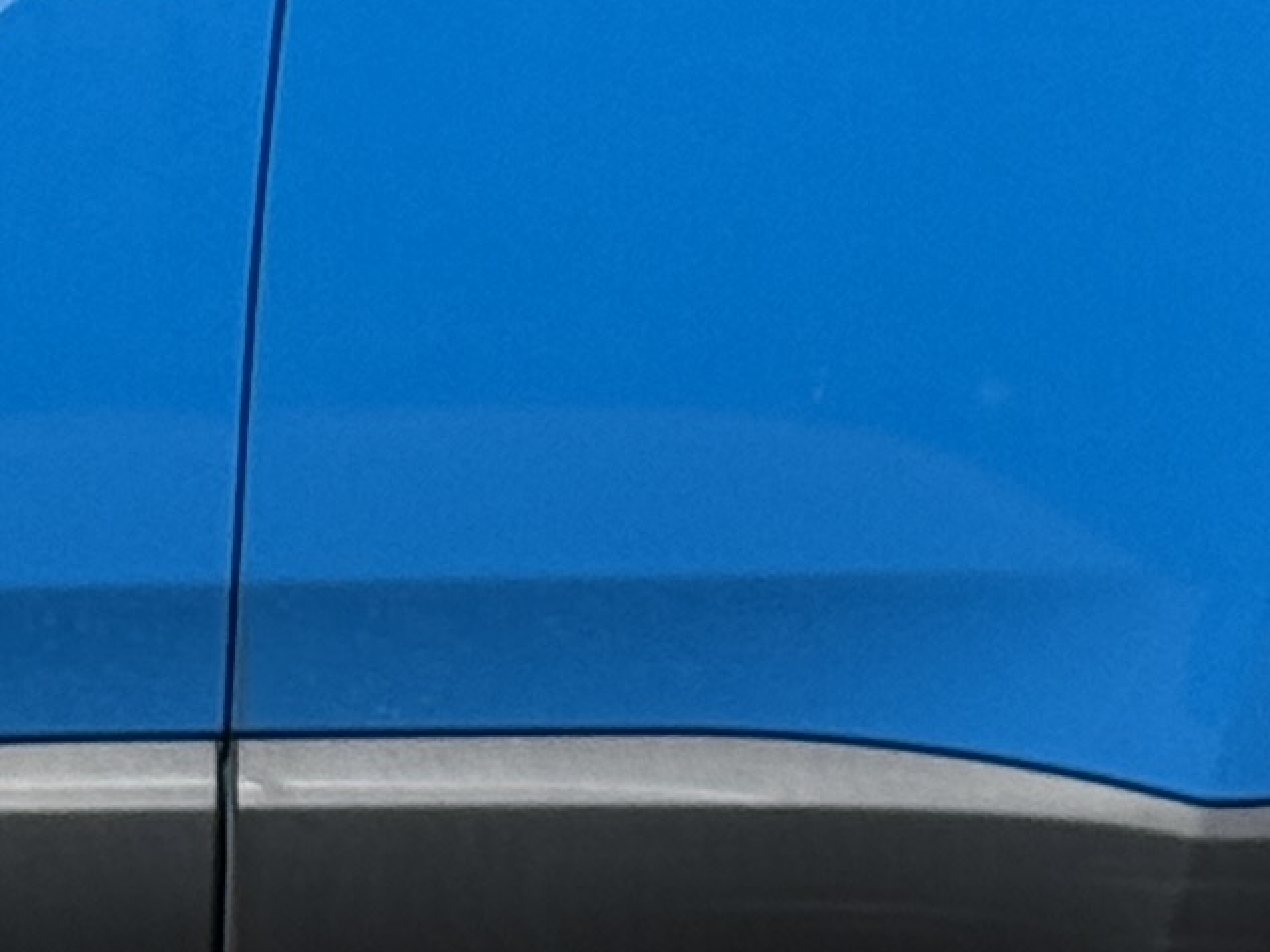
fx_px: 11227
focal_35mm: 306
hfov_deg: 6.4
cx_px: -273
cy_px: 98
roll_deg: +0.3
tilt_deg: +1.3
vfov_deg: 4.9
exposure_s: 1/5587
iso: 100
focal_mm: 6.76
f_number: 1.78
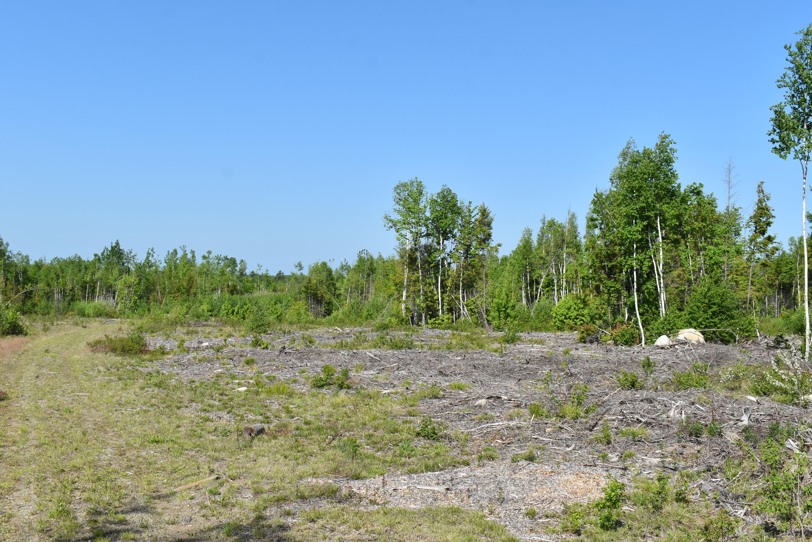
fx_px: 857
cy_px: 267
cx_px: 402
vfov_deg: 35.1
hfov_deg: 50.7
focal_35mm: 38
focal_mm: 24
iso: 100
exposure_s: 1/200
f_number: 11
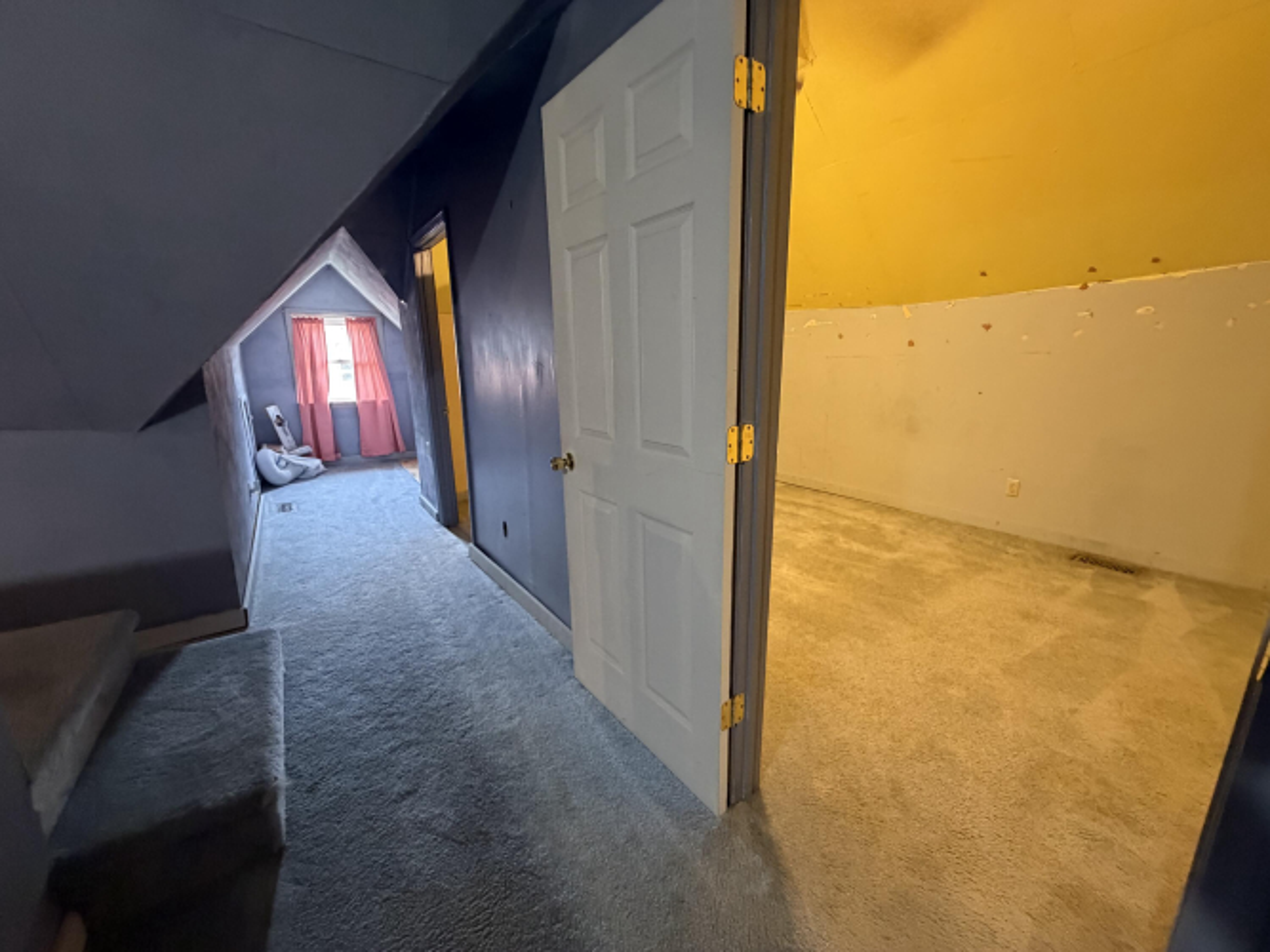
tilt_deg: -13.1
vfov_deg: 85.7
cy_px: 476
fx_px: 514
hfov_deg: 102.1
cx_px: 635
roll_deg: +2.1
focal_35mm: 14
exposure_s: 1/60
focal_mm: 2.22
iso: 500
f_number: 2.2
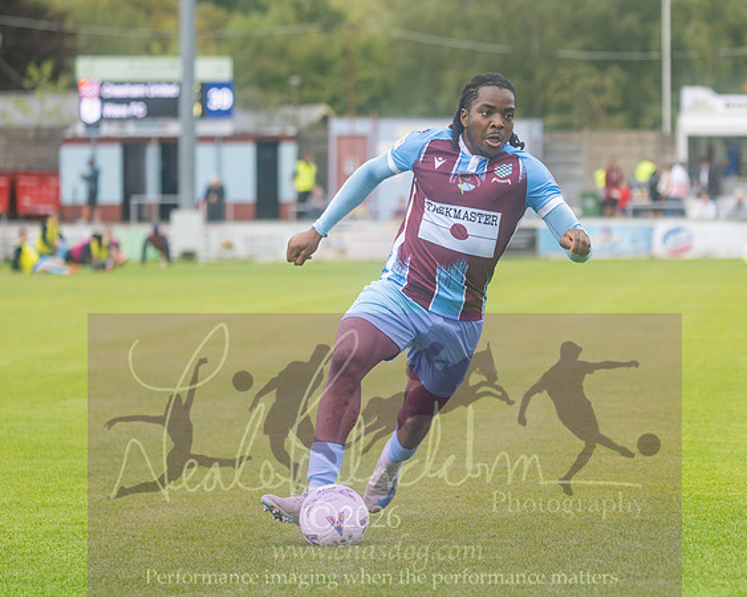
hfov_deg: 8.0
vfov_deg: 6.4
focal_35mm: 240
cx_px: 700
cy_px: 284
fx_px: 5302
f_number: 2.8
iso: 400
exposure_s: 1/1250
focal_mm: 135
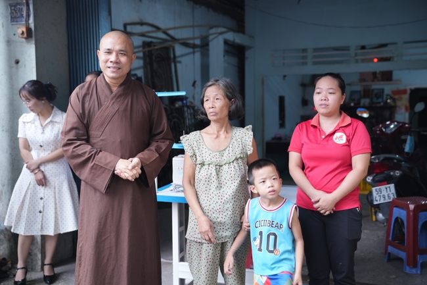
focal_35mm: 43
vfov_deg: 31.2
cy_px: 142
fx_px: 510
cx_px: 214
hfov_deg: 45.4
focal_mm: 43
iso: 320
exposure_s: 1/80
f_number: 2.8
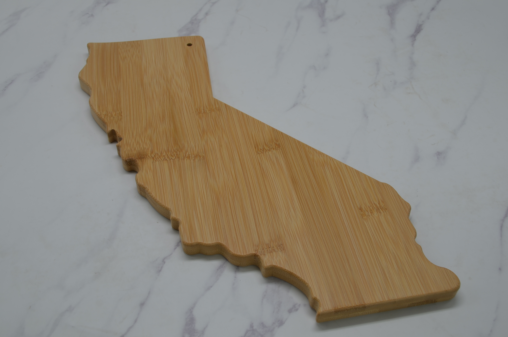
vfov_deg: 34.1
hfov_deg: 49.6
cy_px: 168
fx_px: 549
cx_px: 254
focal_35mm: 39
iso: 125
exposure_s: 1/60
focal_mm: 26
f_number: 8
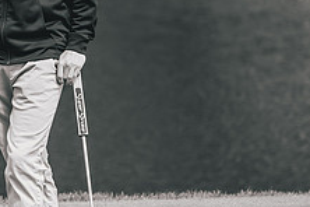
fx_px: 7603
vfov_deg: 1.6
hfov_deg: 2.3
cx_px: 10
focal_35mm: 883
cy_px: 50
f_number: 6.3
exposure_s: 1/800
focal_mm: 326
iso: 640
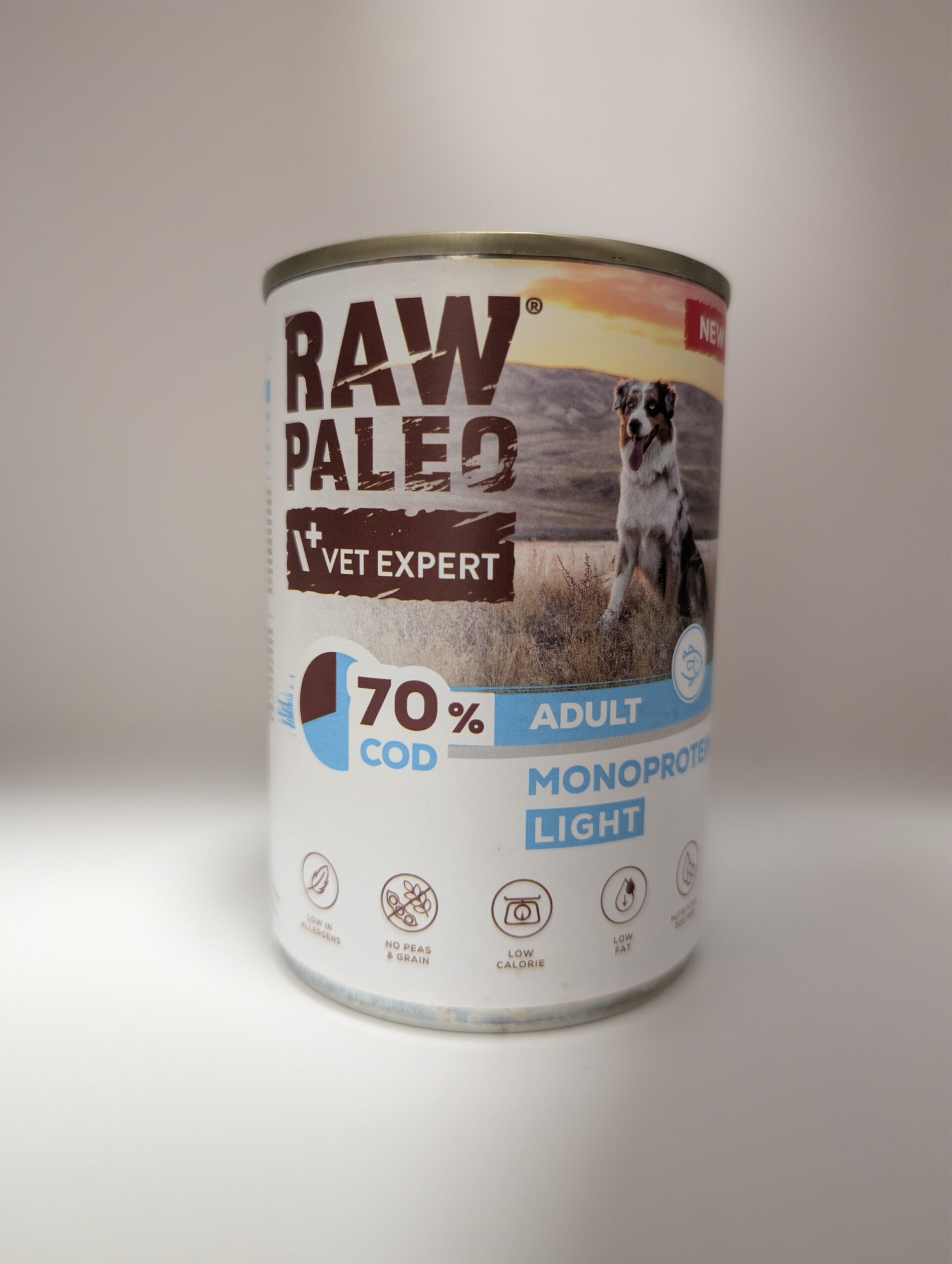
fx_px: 878
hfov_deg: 56.9
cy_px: 632
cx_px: 476
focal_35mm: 24
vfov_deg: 71.5
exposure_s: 1/50.8
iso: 223
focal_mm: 6.9
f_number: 1.68
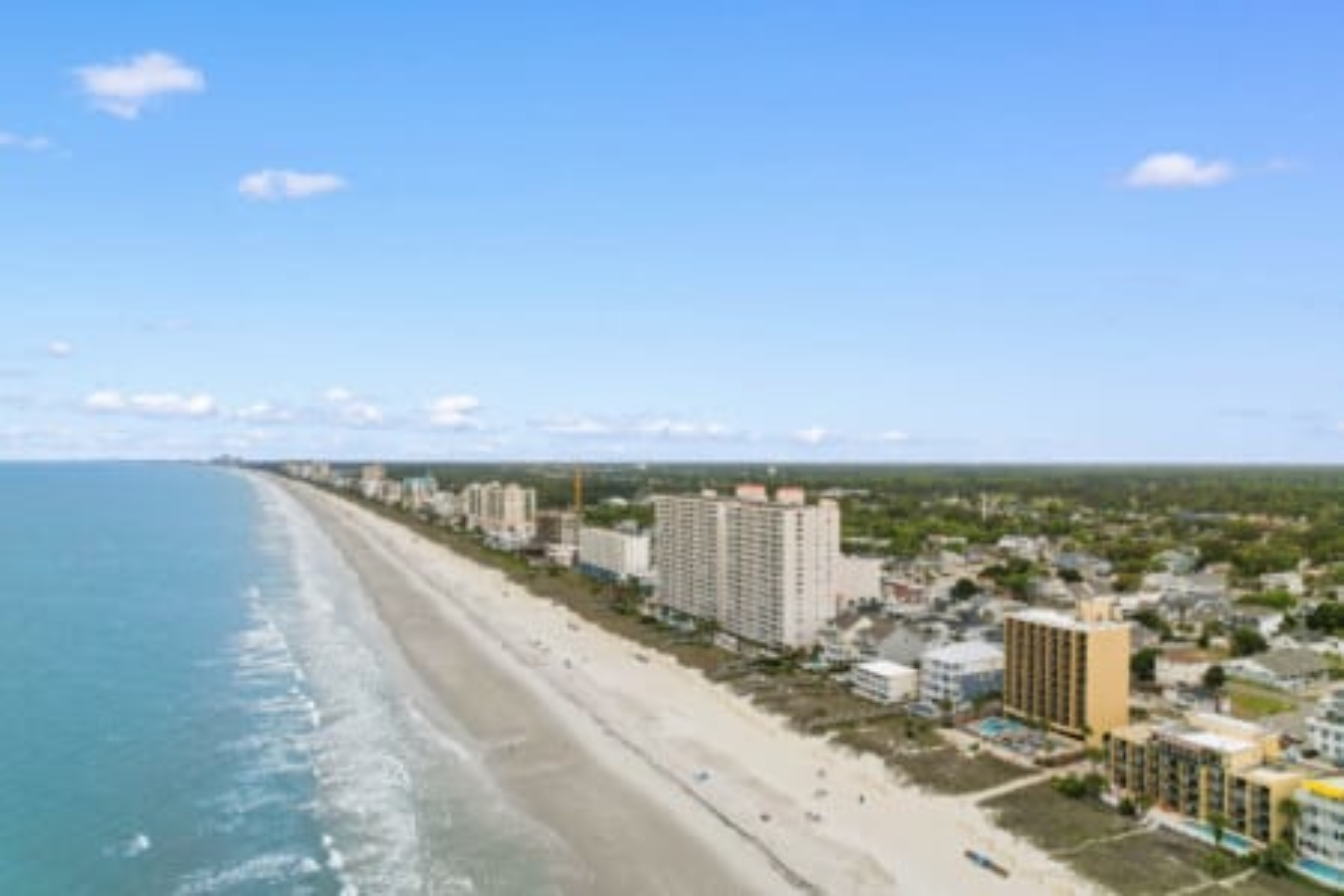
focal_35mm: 22
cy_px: 448
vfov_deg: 57.2
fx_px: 821
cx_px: 672
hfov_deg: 78.6
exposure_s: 1/500
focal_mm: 8.38
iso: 100
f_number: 2.8
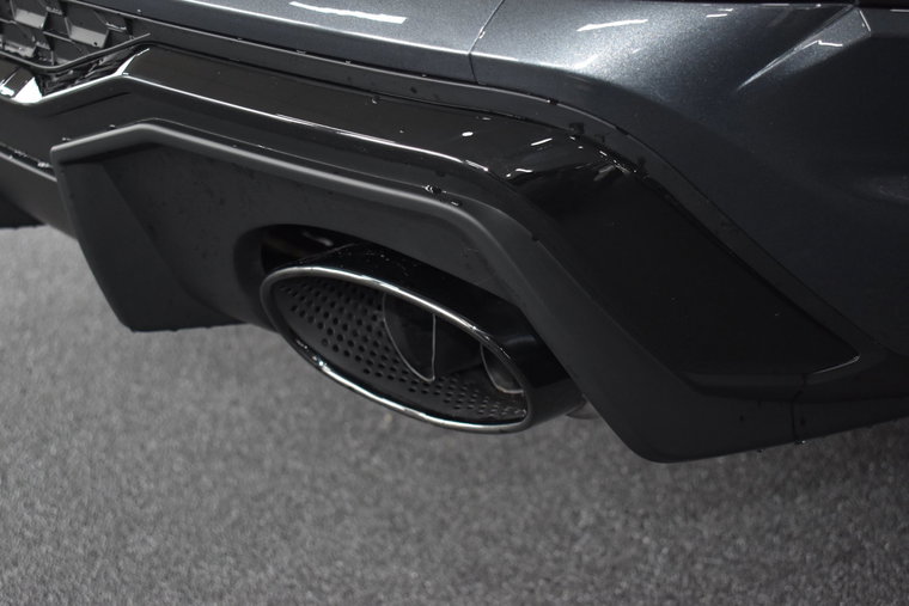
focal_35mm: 60
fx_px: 1515
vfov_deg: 22.6
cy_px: 303
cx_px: 454
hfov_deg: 33.4
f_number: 4.8
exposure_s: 1/125
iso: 900
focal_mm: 40
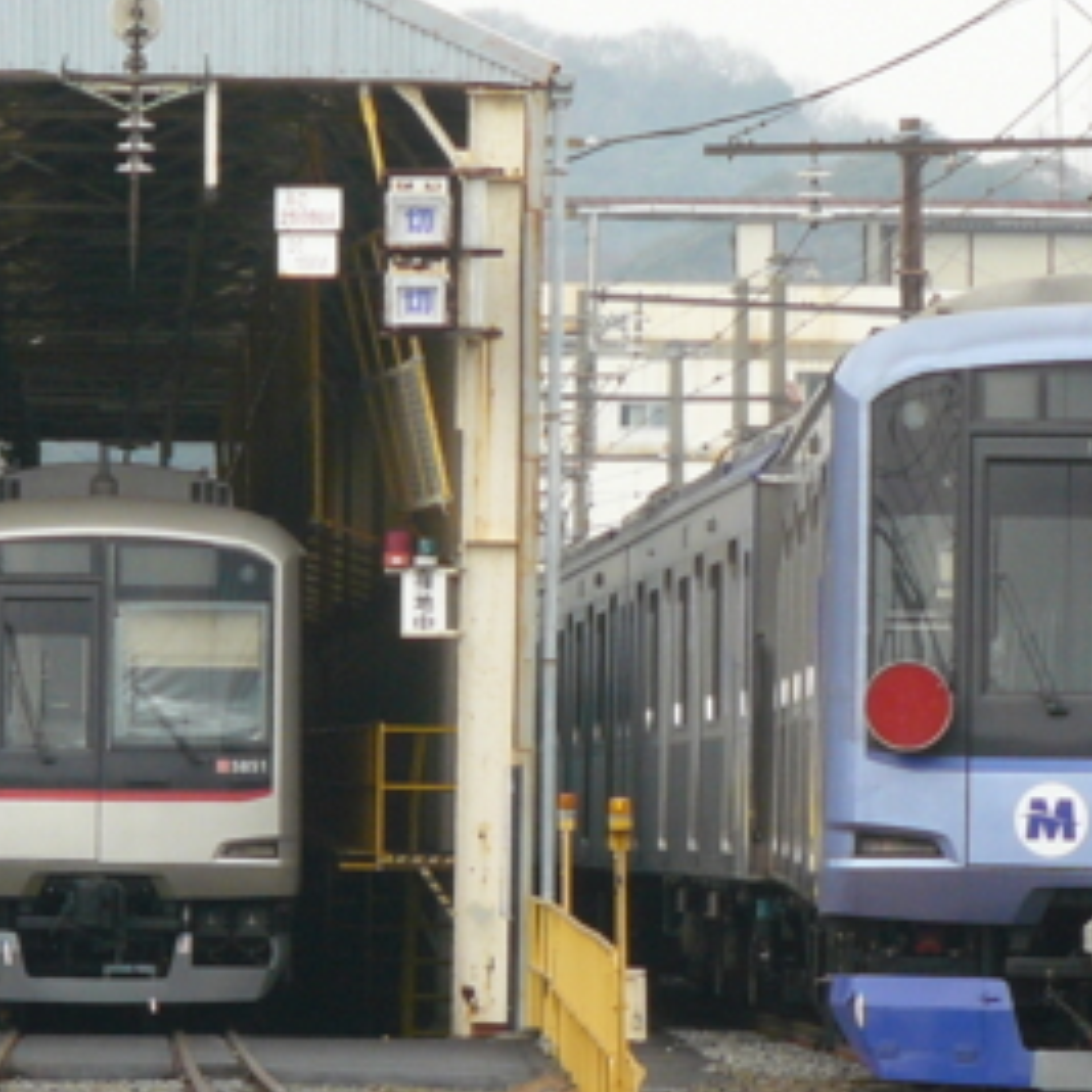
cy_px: 605
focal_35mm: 400
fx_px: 14276
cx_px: 712
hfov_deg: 4.4
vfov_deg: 4.4
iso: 160
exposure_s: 1/500
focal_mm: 28
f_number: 3.3
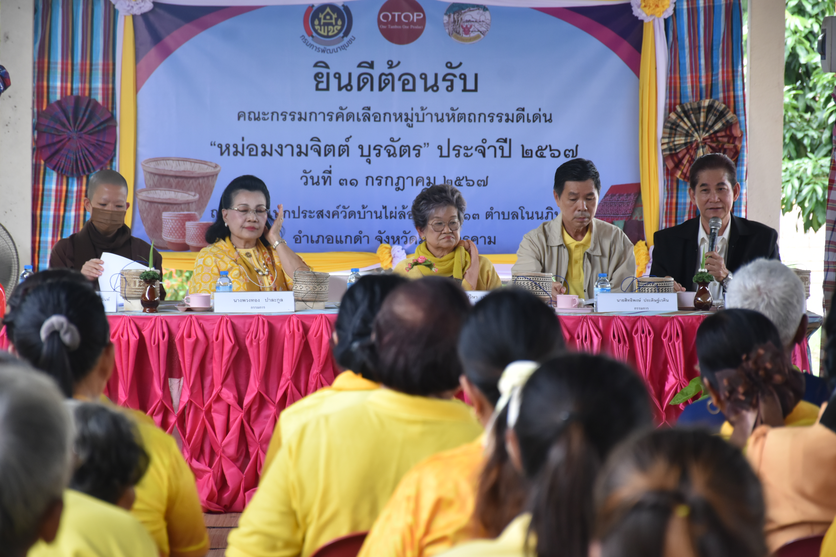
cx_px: 418
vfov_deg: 8.2
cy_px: 278
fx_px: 3901
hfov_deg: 12.2
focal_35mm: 168
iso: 800
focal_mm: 112
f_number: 5.6
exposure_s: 1/160
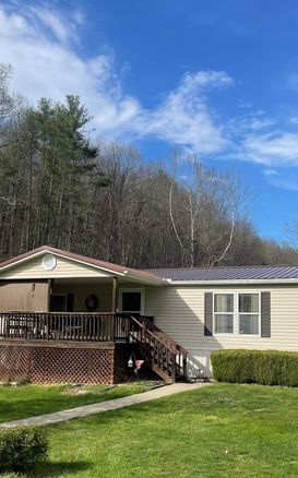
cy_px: 286
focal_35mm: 42
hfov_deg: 30.4
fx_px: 547
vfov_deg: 47.0
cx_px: 124
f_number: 1.6
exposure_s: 1/2506
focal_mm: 4.2
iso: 32
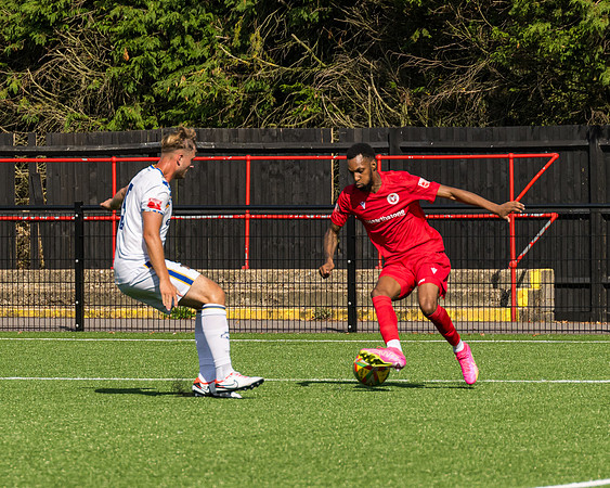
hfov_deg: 5.3
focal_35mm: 368
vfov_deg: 4.2
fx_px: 6635
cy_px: 207
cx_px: 244
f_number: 4.5
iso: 200
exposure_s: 1/2000
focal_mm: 115
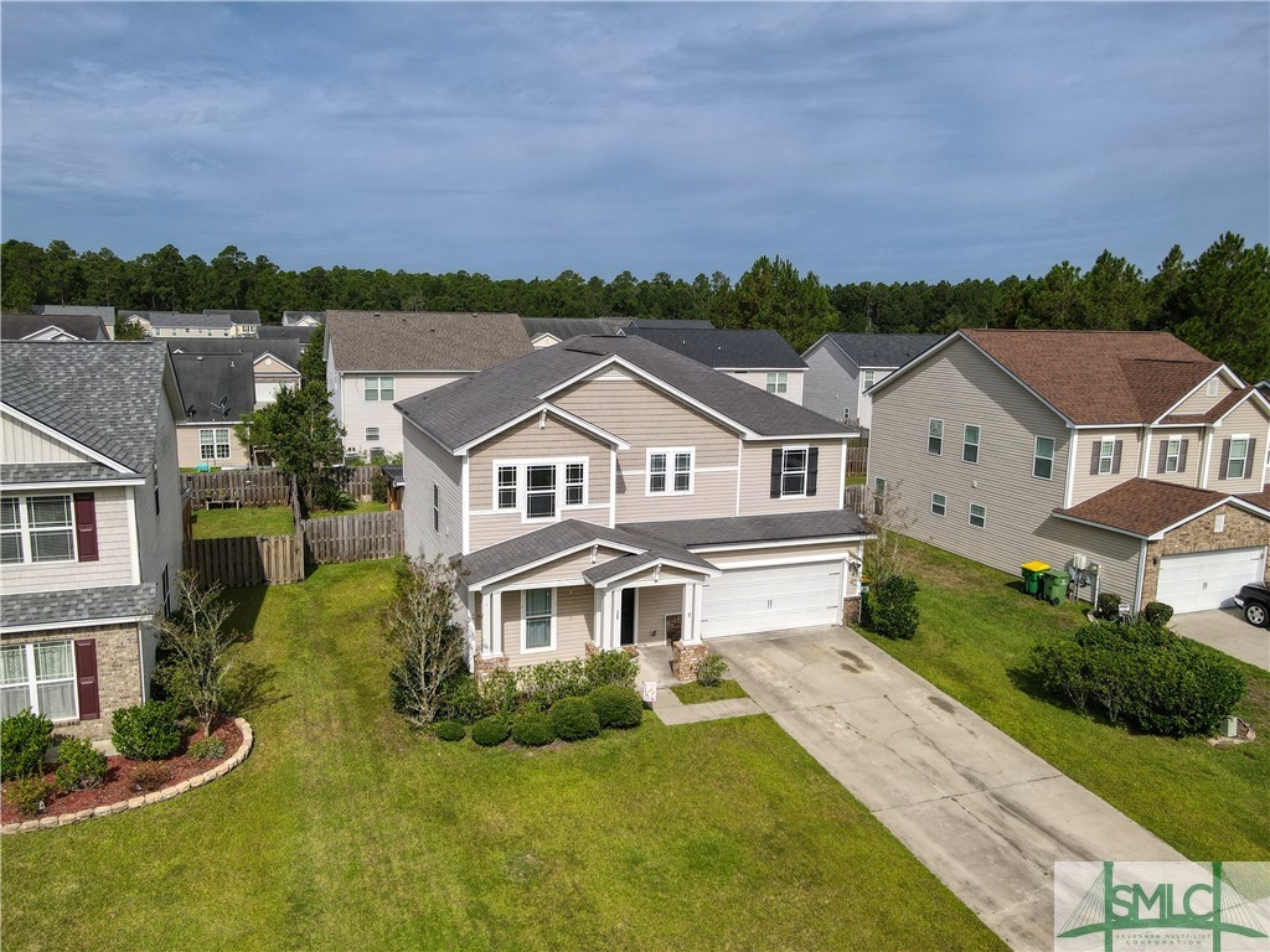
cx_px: 635
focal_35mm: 24
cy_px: 476
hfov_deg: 71.6
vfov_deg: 56.8
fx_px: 881
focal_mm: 4.5
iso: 100
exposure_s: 1/1250
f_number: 2.8
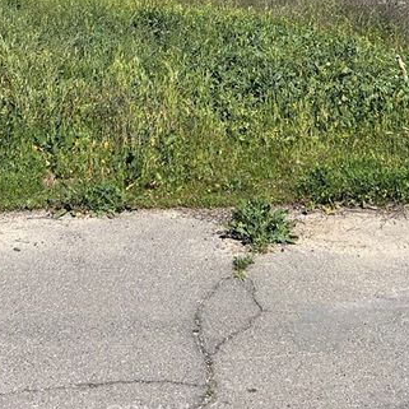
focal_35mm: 61
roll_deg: +0.5
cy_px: -114
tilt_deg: +6.4
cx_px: 191
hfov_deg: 28.2
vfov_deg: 24.7
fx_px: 815
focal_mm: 5.7
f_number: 1.5
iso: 50
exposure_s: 1/4630
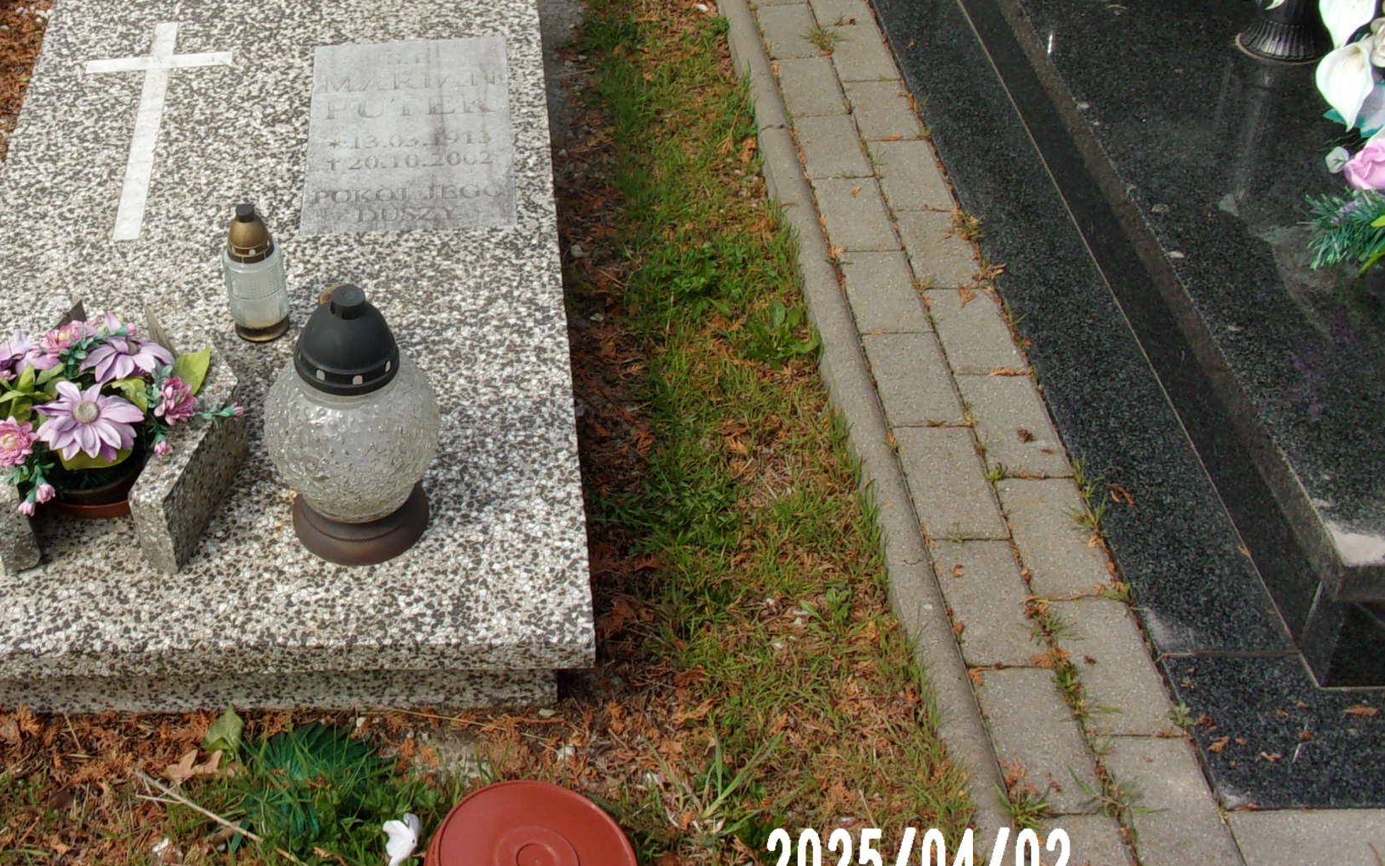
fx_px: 1774
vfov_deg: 27.2
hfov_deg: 41.0
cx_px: 294
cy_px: 257
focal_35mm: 47
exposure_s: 1/50
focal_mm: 5.1
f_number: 10.8
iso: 80
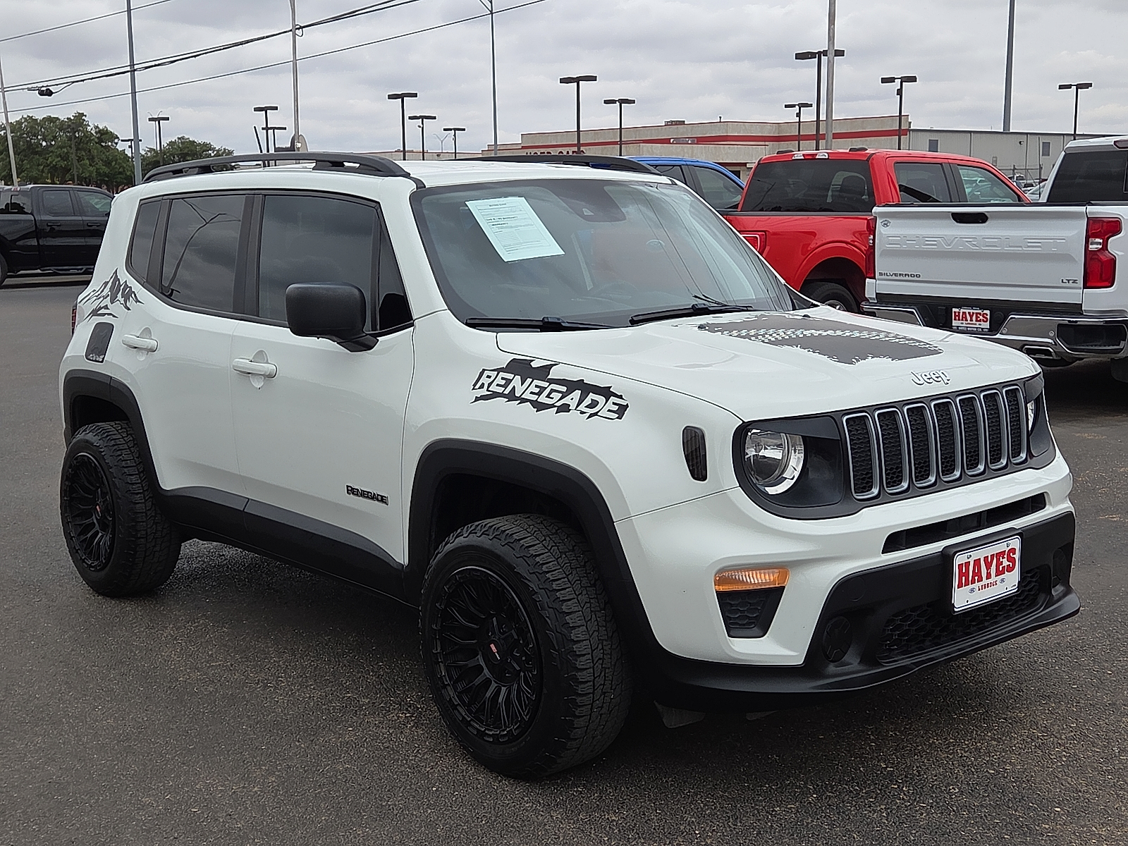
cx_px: 564
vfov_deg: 32.9
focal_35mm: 44
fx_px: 1434
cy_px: 423
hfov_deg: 42.9
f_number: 1.8
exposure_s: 1/2500
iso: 76
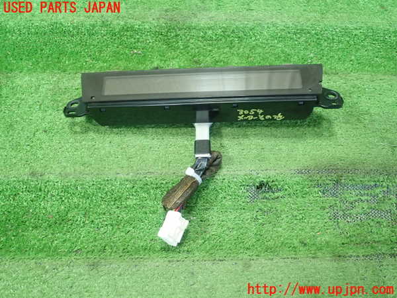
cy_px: 149
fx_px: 344
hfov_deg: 60.0
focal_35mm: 30
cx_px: 198
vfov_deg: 46.8
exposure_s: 1/125
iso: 500
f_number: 2.3
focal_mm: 5.5
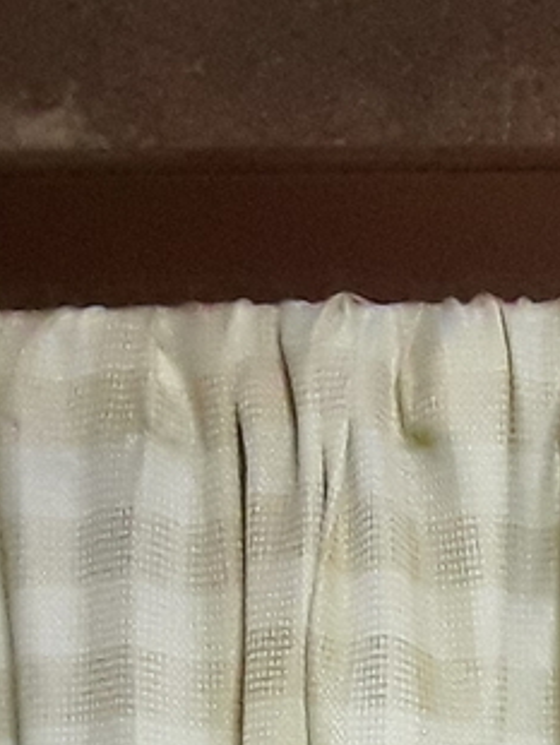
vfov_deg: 14.5
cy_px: 1416
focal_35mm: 116
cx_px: 752
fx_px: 2499
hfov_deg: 12.4
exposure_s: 1/25
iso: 400
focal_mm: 2.2
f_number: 1.9
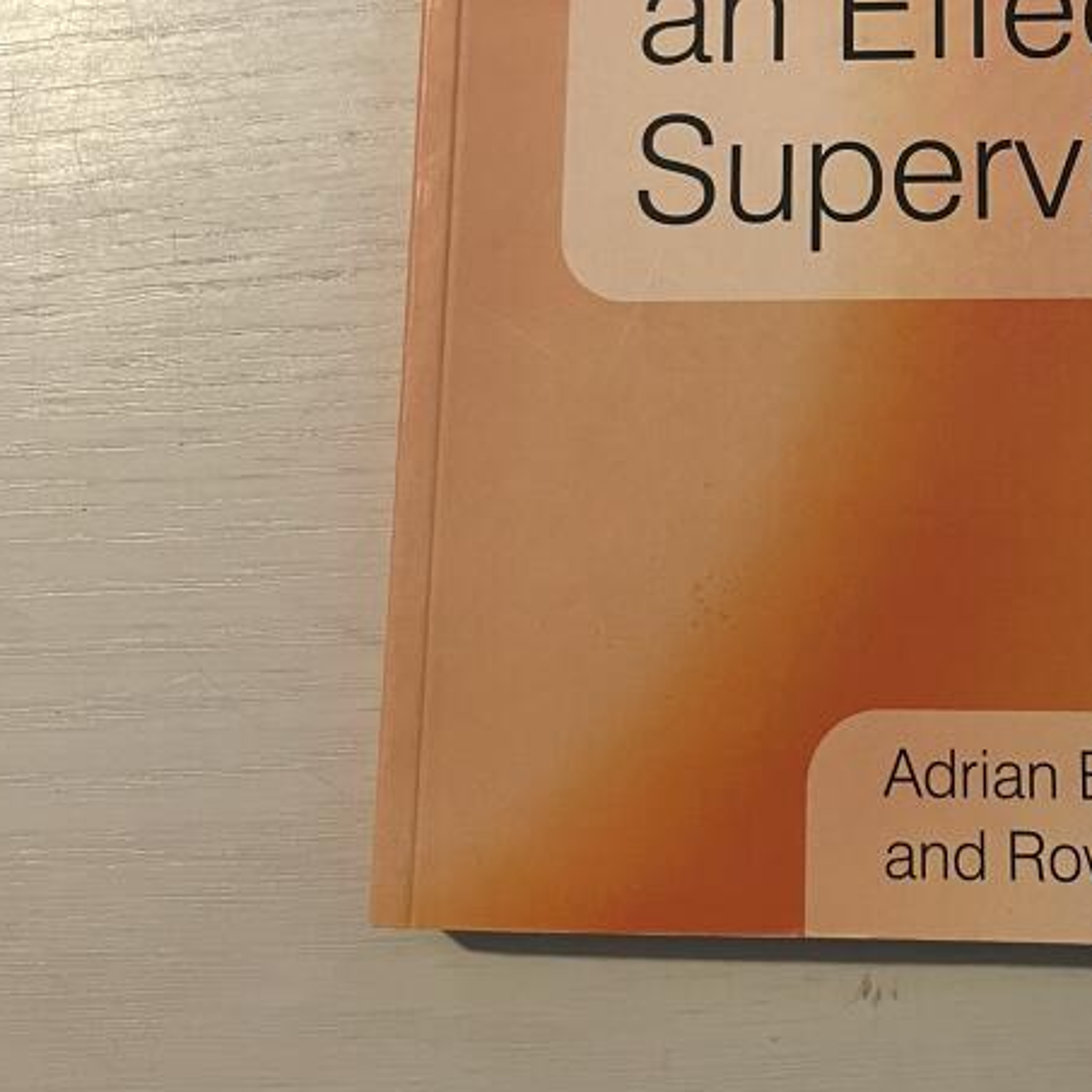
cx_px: 897
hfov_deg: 31.8
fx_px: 1856
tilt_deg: -77.9
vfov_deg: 31.5
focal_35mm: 52
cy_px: 152
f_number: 1.6
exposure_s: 1/50
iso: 200
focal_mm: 4.2
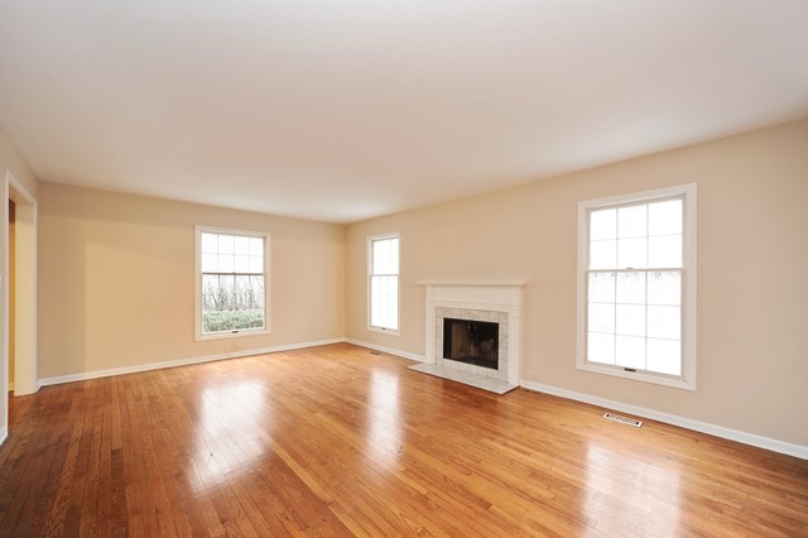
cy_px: 269
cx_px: 404
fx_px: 314
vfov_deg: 81.1
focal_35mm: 14
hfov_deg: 104.3
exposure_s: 1
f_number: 8
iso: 200
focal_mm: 14
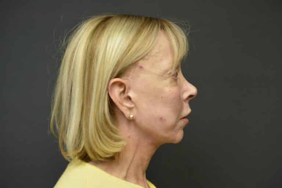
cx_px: 141
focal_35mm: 60
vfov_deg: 22.6
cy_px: 94
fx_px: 470
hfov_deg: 33.4
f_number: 4.5
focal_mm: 40
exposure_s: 1/60
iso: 800
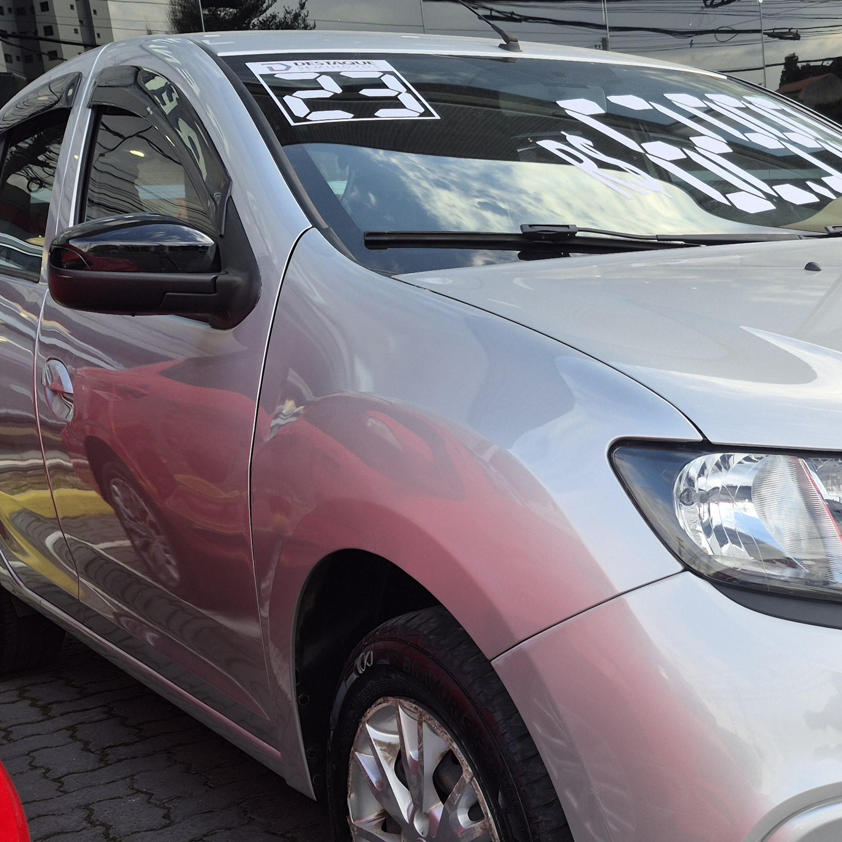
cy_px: 552
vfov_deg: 34.4
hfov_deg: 33.4
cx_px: 700
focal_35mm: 49
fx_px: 1348
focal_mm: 5.4
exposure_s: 1/317
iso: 25
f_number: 1.8
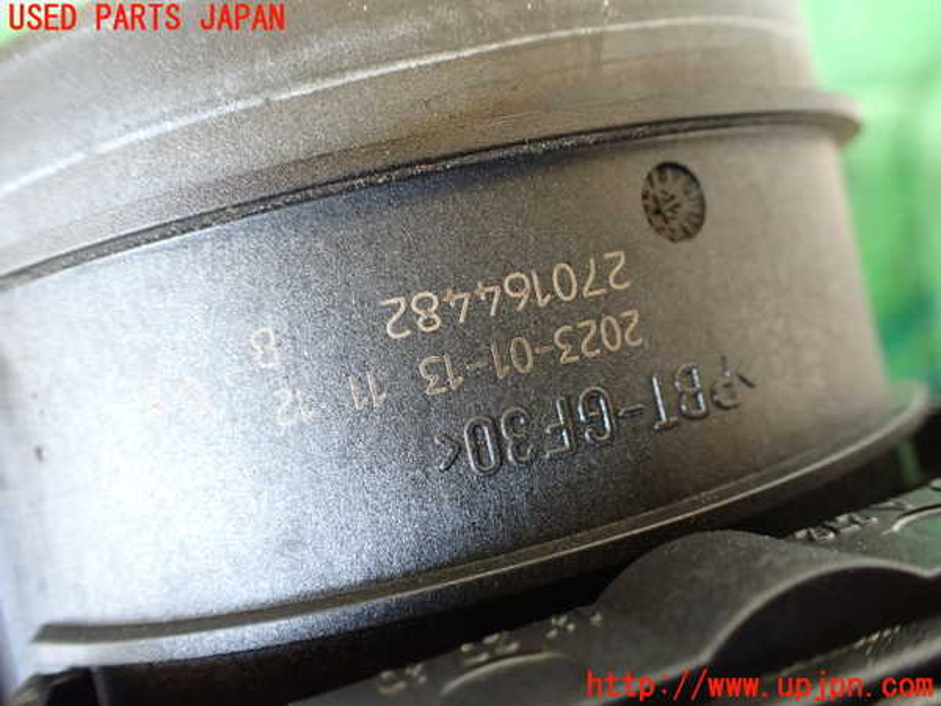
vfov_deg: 46.8
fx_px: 816
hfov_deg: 60.0
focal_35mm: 30
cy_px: 353
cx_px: 470
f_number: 2.3
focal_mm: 5.4
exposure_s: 1/60
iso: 800
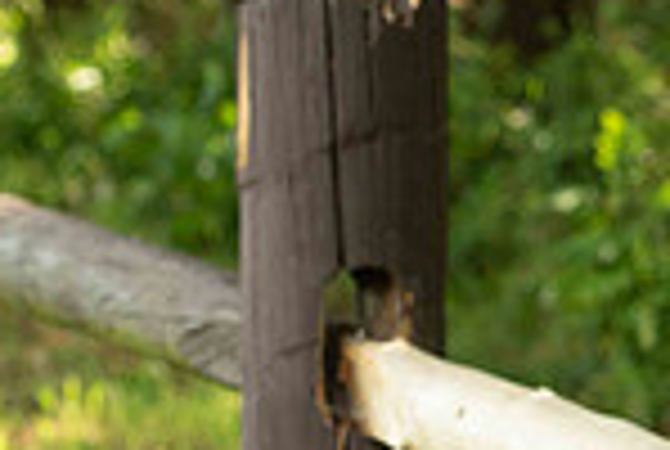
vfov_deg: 5.1
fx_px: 5072
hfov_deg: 7.5
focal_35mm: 272
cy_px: 119
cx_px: 931
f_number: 5
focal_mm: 70
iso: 400
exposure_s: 1/200
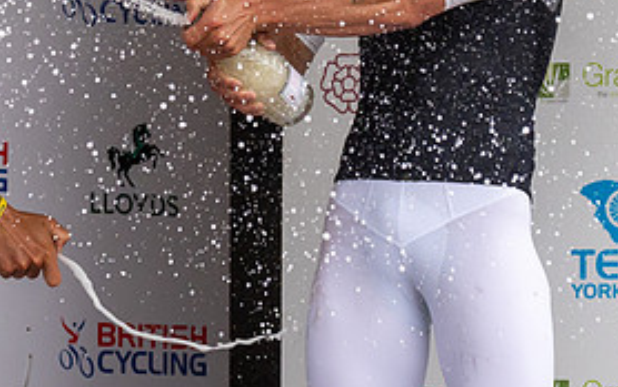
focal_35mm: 384
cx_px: -87
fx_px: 6470
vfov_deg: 3.4
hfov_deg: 5.4
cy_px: -94
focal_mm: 88
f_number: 3.5
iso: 1600
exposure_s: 1/1000
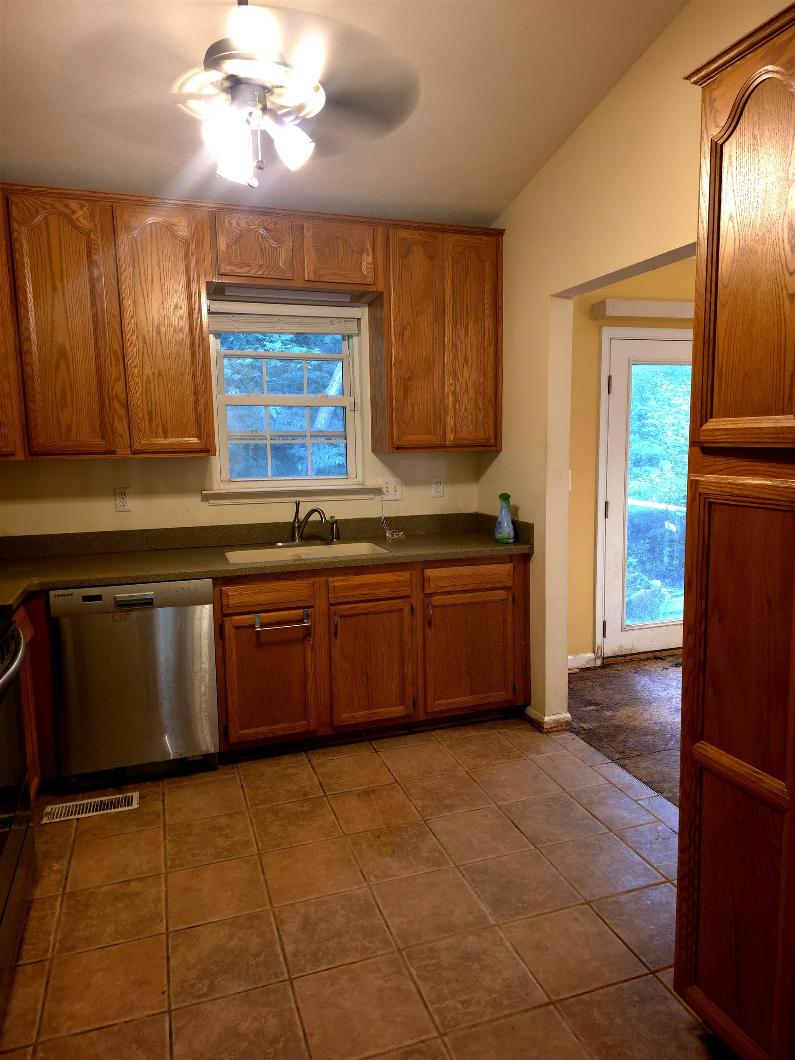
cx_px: 398
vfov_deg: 73.9
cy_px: 530
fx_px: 704
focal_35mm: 23
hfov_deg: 58.9
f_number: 1.7
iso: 320
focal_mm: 6.3
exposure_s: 1/24
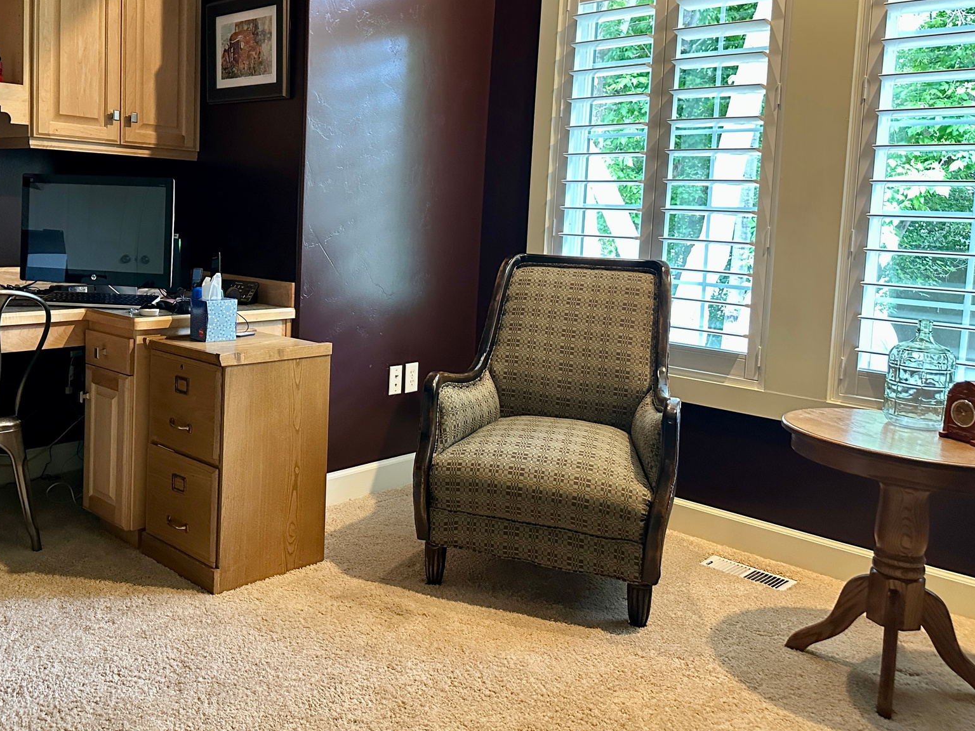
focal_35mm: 32
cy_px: 273
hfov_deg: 56.0
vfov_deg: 43.8
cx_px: 350
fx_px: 901
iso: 640
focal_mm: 6.86
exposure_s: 1/60
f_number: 1.78
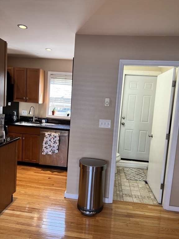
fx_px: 179
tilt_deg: -3.8
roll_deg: -4.2
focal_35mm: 26
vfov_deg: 67.3
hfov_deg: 53.1
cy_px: 120
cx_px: 90
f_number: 1.5
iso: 100
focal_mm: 5.7
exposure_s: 1/120
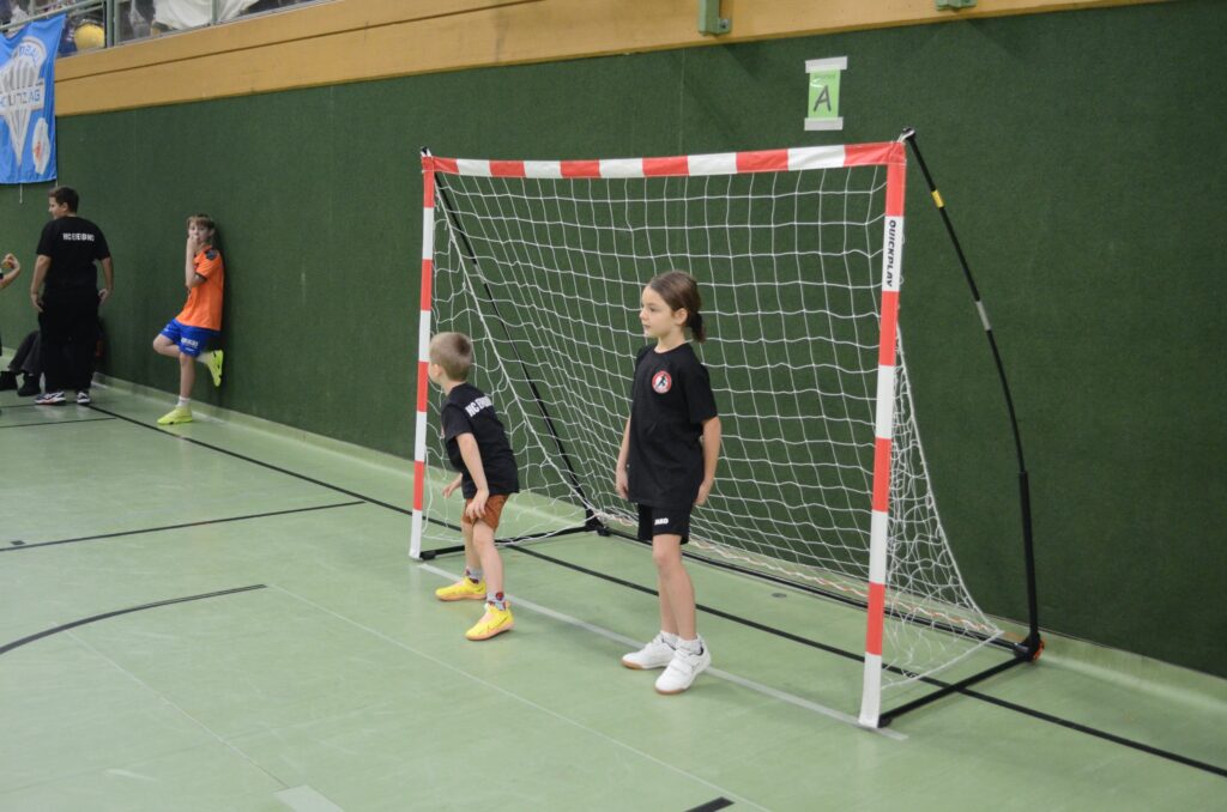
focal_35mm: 30
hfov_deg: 62.0
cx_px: 614
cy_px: 406
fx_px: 1020
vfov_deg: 43.4
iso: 1600
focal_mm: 20
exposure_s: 1/320
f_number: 3.8
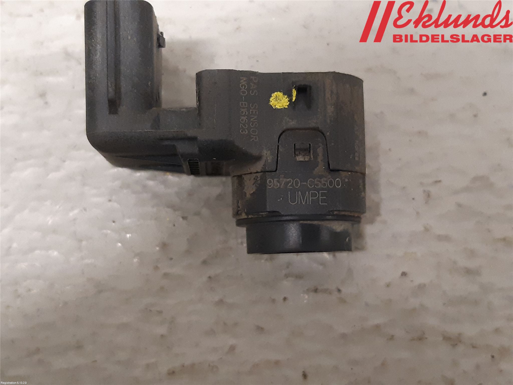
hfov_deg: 67.3
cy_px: 192
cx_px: 256
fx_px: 385
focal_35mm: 26
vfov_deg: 53.1
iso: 250
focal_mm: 3.93
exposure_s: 1/33
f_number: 1.7
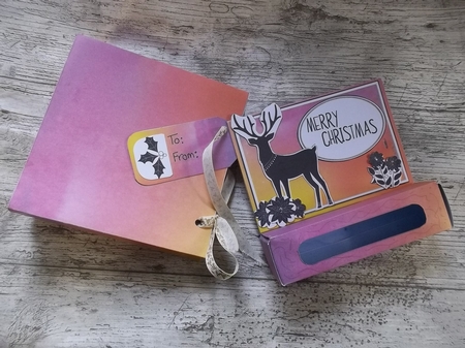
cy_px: 174
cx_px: 232
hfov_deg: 61.7
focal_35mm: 29
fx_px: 389
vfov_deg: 48.2
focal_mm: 4.1
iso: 160
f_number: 3.3
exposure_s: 1/25
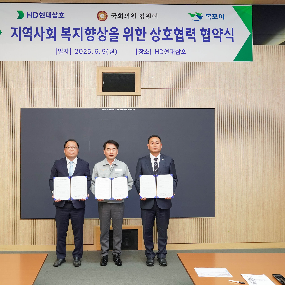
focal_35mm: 40
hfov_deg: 41.6
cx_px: 112
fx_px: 373
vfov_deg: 41.9
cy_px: 141
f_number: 4
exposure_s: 1/160
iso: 3200
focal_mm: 31
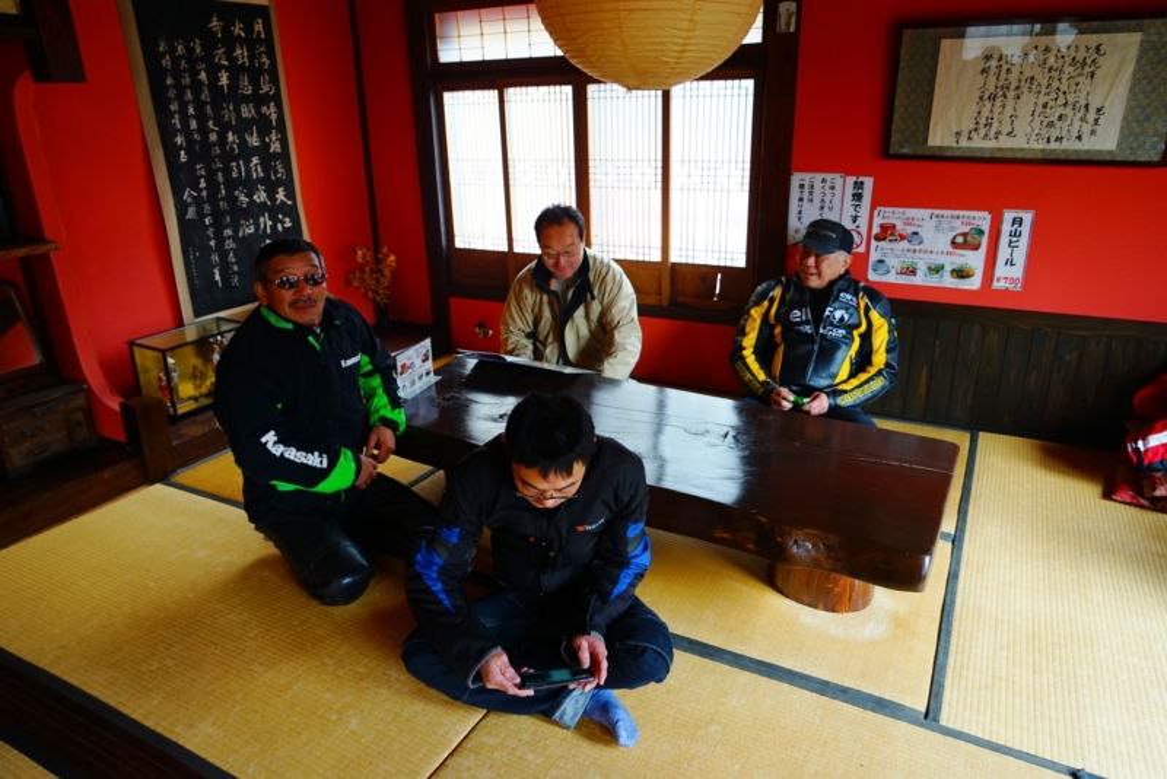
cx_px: 584
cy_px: 390
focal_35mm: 24
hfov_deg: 73.7
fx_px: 778
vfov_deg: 53.2
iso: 1250
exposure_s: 1/60
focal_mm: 24
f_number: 4
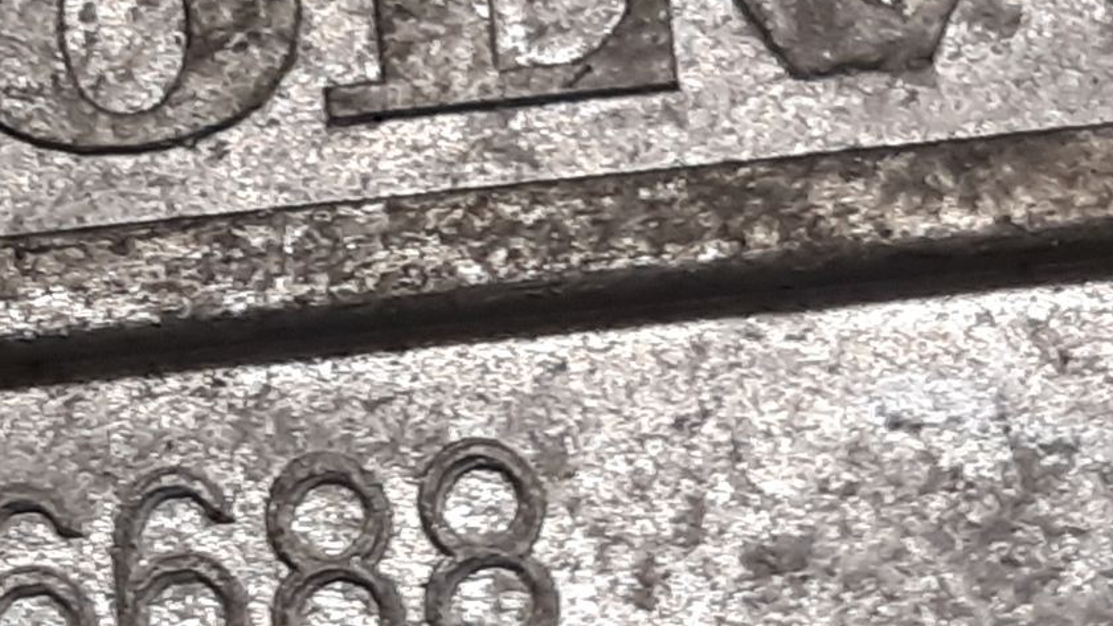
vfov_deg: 17.4
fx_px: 2036
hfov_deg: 28.6
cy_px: 427
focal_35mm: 69
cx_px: -11
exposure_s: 1/50
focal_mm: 3.93
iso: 100
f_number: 1.7
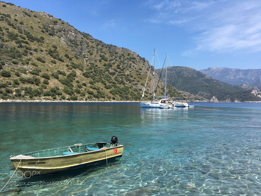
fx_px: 219
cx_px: 130
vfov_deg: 48.2
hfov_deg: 61.7
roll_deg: -0.4
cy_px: 98
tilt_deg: +2.2
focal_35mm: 29
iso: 25
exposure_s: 1/1479
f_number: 2.2
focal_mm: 4.15
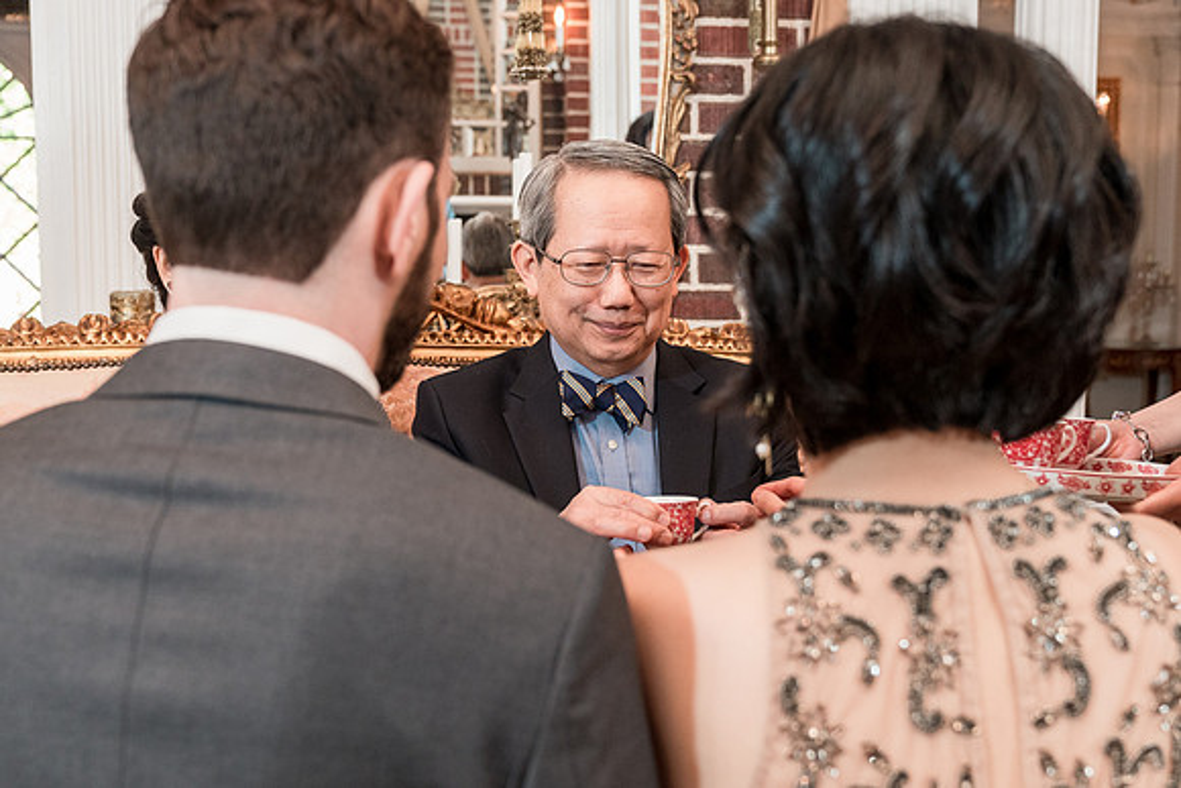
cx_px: 608
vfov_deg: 28.9
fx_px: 1525
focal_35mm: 46
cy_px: 456
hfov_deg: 42.3
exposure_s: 1/200
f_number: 4
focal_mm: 36
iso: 2000
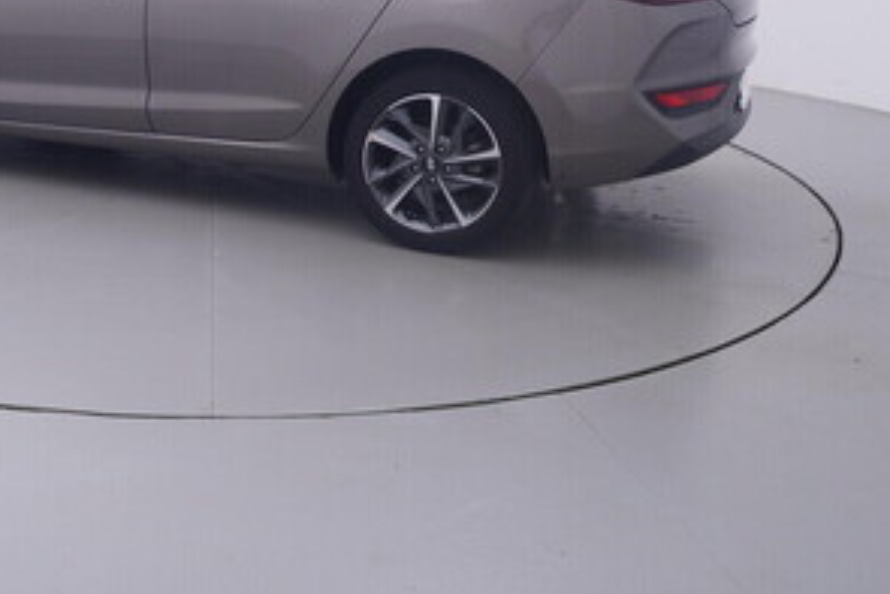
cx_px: 183
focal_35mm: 42
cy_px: 182
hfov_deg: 44.3
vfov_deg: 31.6
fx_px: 1037
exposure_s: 1/80
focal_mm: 15
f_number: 5
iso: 200
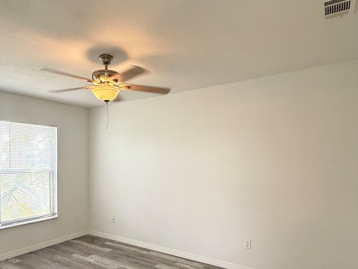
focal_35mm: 25
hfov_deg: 69.1
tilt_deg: +0.4
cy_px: 163
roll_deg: +0.5
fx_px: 259
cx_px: 155
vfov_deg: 54.5
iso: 100
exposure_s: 1/99
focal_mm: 2.22
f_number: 2.2
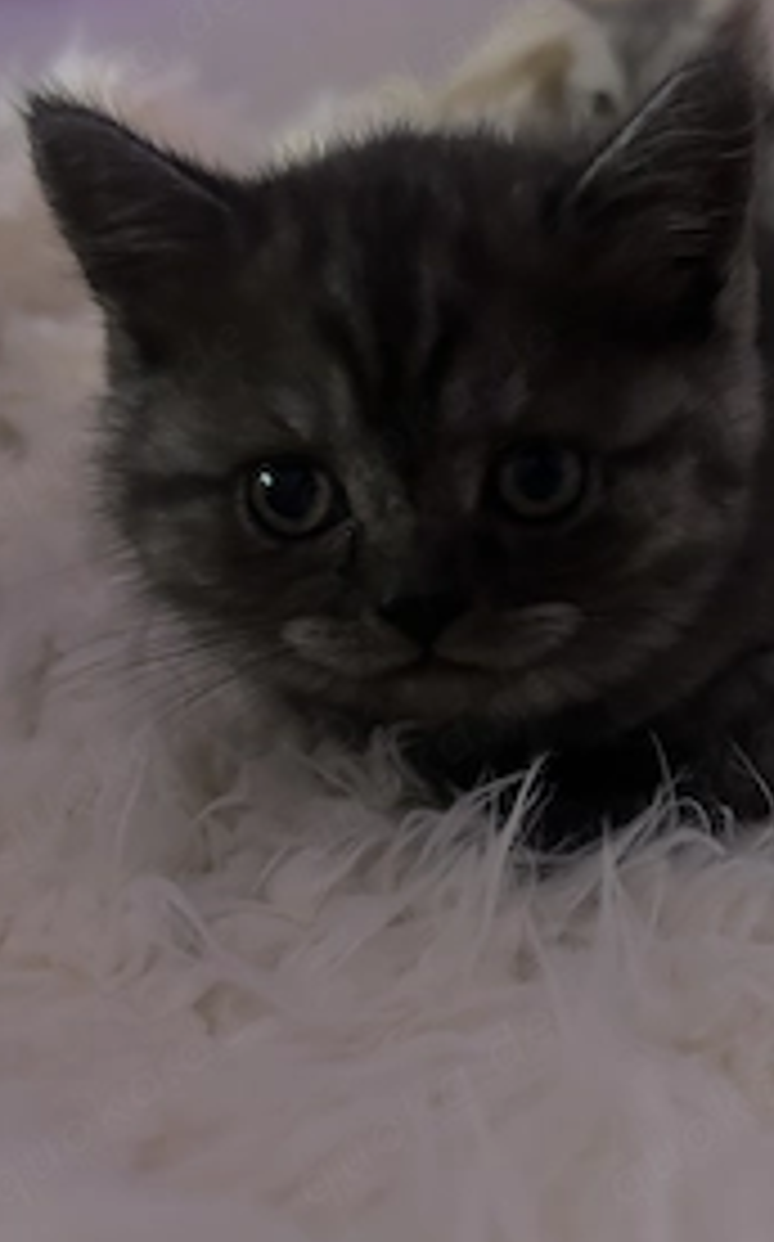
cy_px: 486
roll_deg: -1.0
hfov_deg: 31.3
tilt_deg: -13.3
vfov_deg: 49.0
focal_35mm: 40
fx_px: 1353
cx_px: 590
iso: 800
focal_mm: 5.7
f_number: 1.5
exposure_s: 1/30
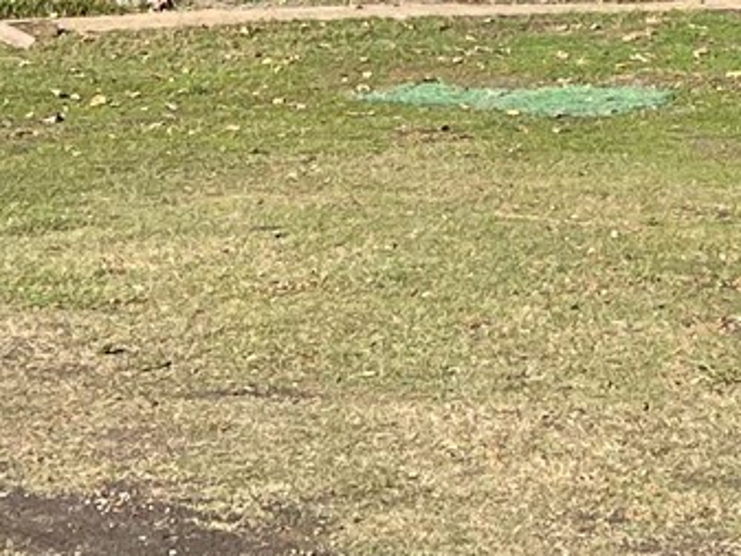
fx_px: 3383
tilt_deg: +5.7
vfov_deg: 8.7
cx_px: 402
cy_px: -648
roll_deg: +0.8
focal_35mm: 158
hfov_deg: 12.5
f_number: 1.5
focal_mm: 5.7
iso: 50
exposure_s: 1/2457
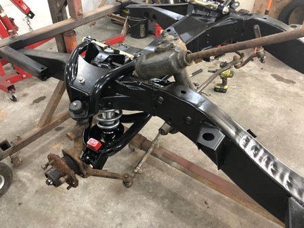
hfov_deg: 63.4
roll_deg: +1.0
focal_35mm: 28
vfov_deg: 49.8
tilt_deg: -39.7
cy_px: 114
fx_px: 246
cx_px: 152
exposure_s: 1/9
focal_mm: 4
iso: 100
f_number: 1.8
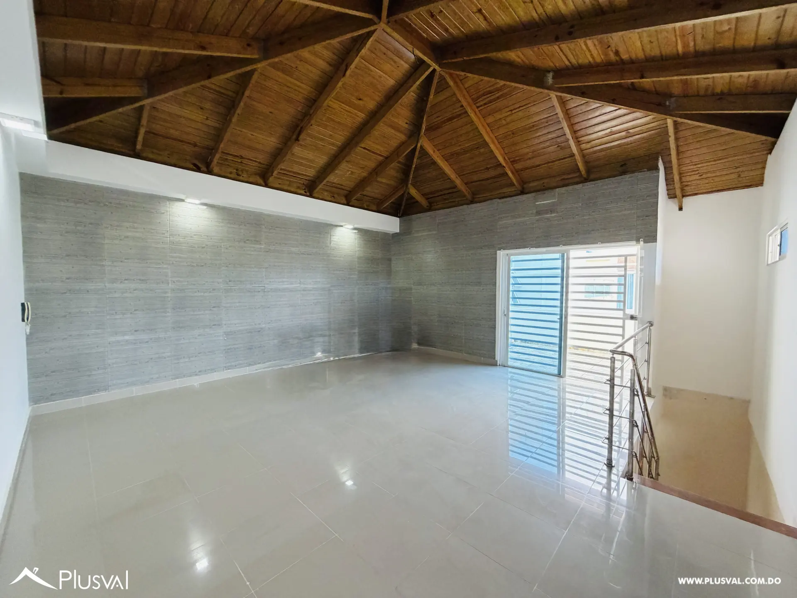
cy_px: 299
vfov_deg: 85.7
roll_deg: +1.6
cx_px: 398
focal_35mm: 14
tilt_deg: -1.4
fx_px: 322
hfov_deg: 102.1
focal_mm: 2.22
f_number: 2.2
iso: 320
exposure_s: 1/121
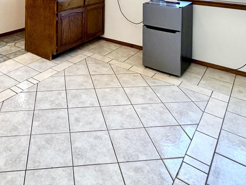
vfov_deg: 34.9
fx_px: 235
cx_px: 80
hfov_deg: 54.1
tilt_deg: -2.2
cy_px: -32
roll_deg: +0.8
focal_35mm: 33
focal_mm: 2.22
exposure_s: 1/120
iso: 125
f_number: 2.2
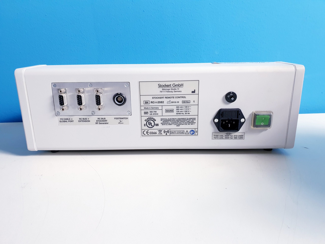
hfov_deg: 67.3
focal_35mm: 26
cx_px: 162
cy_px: 122
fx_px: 244
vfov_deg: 53.1
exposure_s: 1/50
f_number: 2.4
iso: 200
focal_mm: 4.3
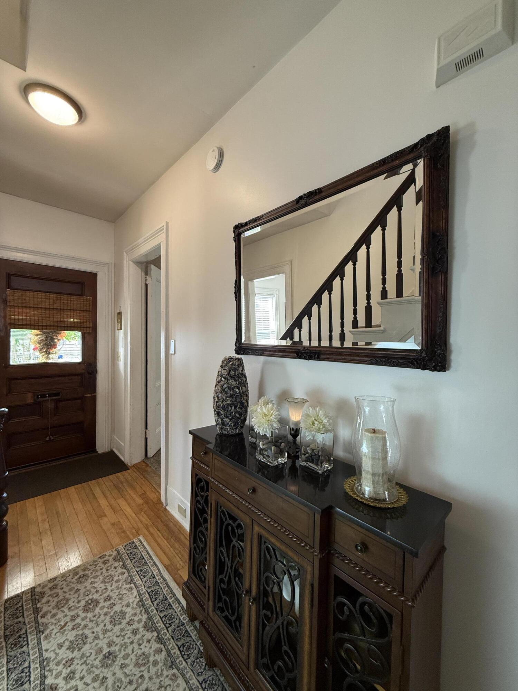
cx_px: 259
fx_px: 279
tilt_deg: -1.0
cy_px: 346
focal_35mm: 14
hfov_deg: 85.7
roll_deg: -1.1
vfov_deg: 102.1
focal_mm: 2.22
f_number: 2.2
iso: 320
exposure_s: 1/120
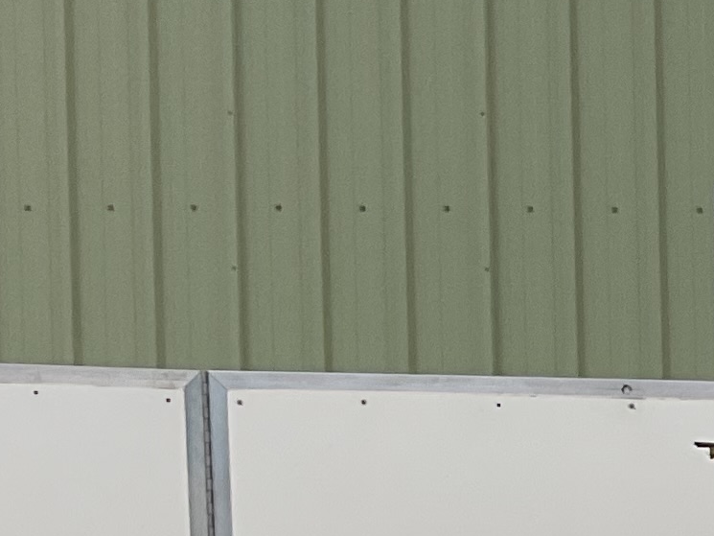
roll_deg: +0.2
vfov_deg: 8.9
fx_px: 3239
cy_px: 1084
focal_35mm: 157
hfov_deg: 11.1
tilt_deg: -4.0
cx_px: 1572
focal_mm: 3
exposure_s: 1/2801
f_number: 1.8
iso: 16
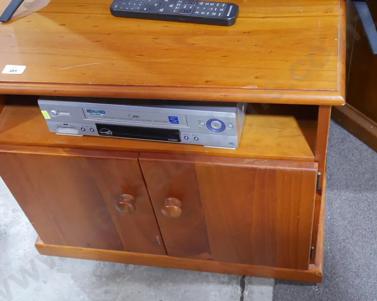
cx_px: 179
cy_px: 161
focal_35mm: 50
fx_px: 558
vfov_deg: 30.2
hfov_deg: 37.3
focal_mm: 20
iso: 2000
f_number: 4.5
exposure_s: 1/60
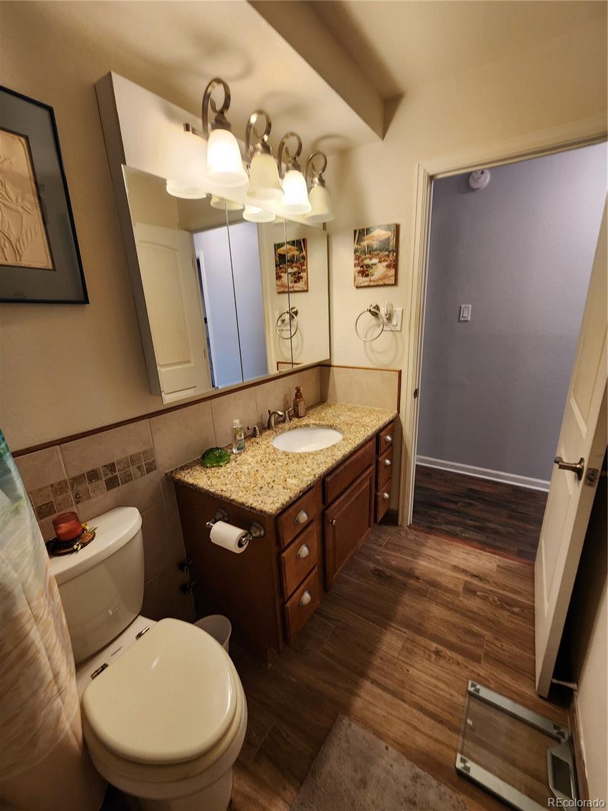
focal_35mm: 13
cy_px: 406
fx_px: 304
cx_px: 304
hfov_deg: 89.9
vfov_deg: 106.2
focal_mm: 2.2
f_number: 2.2
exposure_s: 1/60
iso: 200
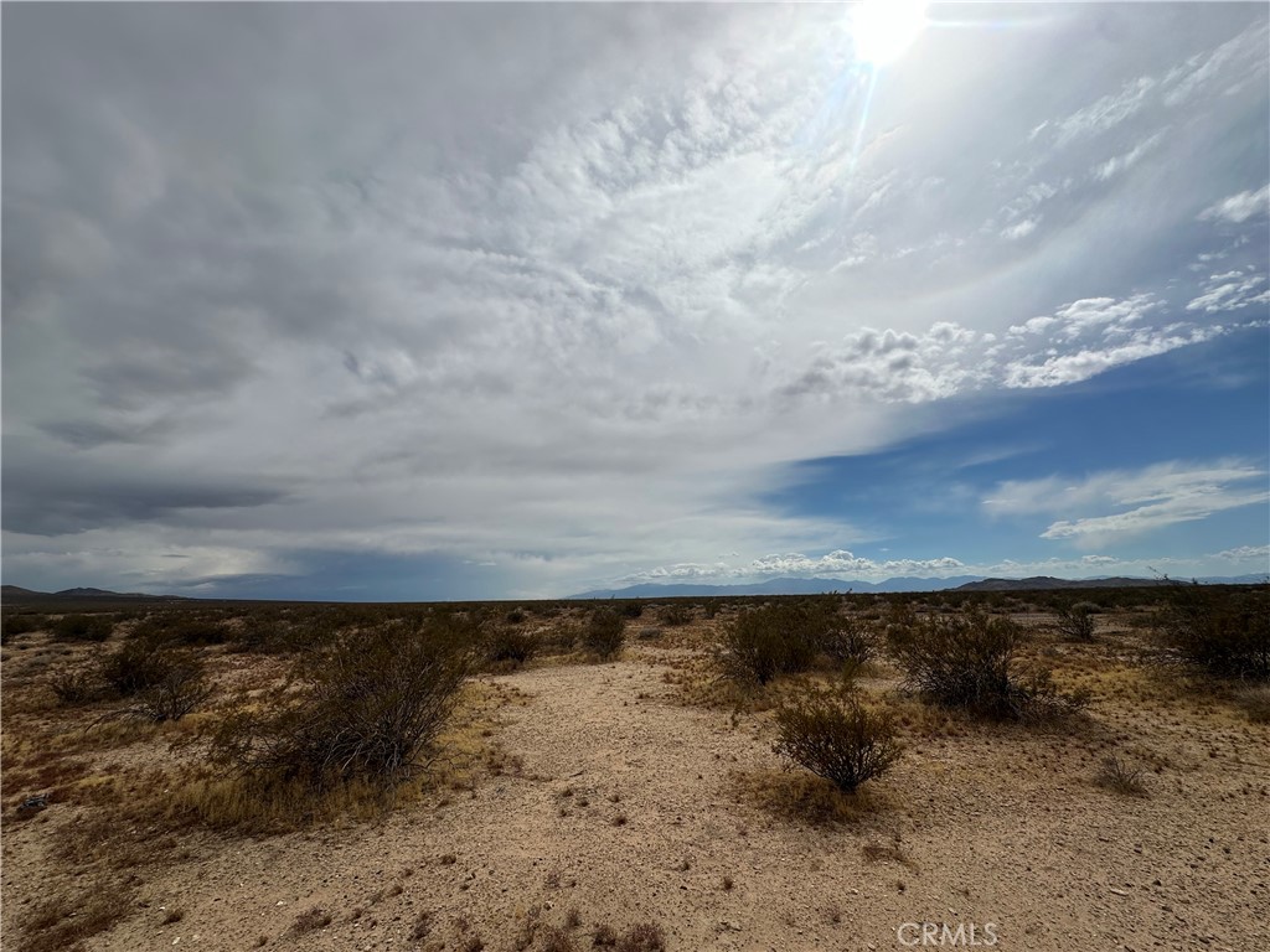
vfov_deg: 85.7
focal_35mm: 14
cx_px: 635
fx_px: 514
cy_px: 476
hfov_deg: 102.1
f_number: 2.2
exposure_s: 1/7813
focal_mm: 2.22
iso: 32
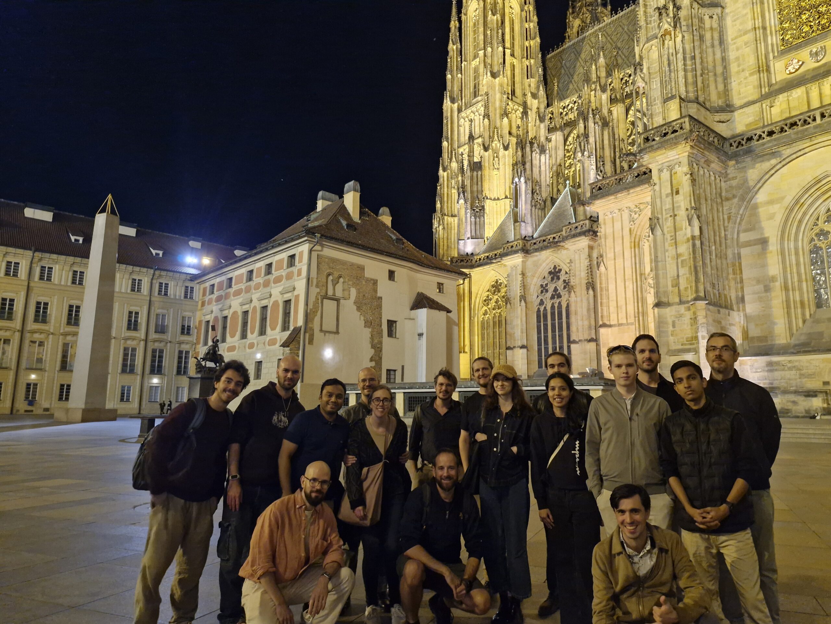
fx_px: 552
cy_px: 312
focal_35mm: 23
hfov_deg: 73.9
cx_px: 416
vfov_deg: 58.9
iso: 1000
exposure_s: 1/25
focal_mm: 5.54
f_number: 1.8
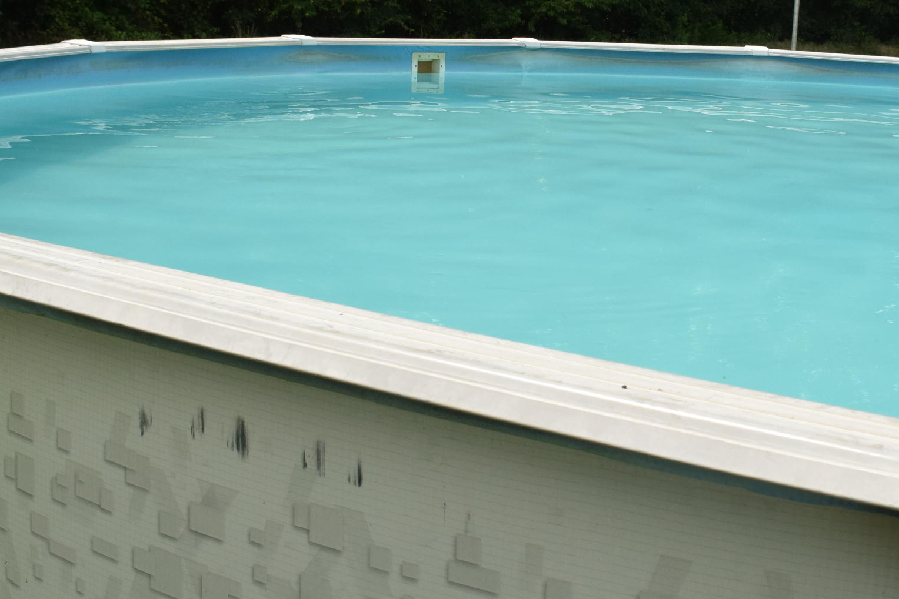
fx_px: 1324
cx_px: 629
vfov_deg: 25.2
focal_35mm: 53
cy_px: 150
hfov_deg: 36.9
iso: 400
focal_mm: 18
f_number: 8
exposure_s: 1/2000
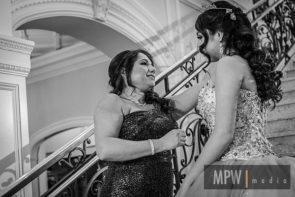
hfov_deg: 36.2
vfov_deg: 24.6
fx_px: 451
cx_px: 148
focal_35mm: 55
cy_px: 98
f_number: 4
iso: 2000
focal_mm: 55
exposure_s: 1/160
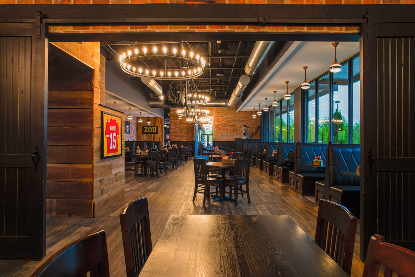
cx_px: 208
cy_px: 138
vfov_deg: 57.2
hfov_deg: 78.6
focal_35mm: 22
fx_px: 254
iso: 100
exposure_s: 1/30
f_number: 2.8
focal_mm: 8.38
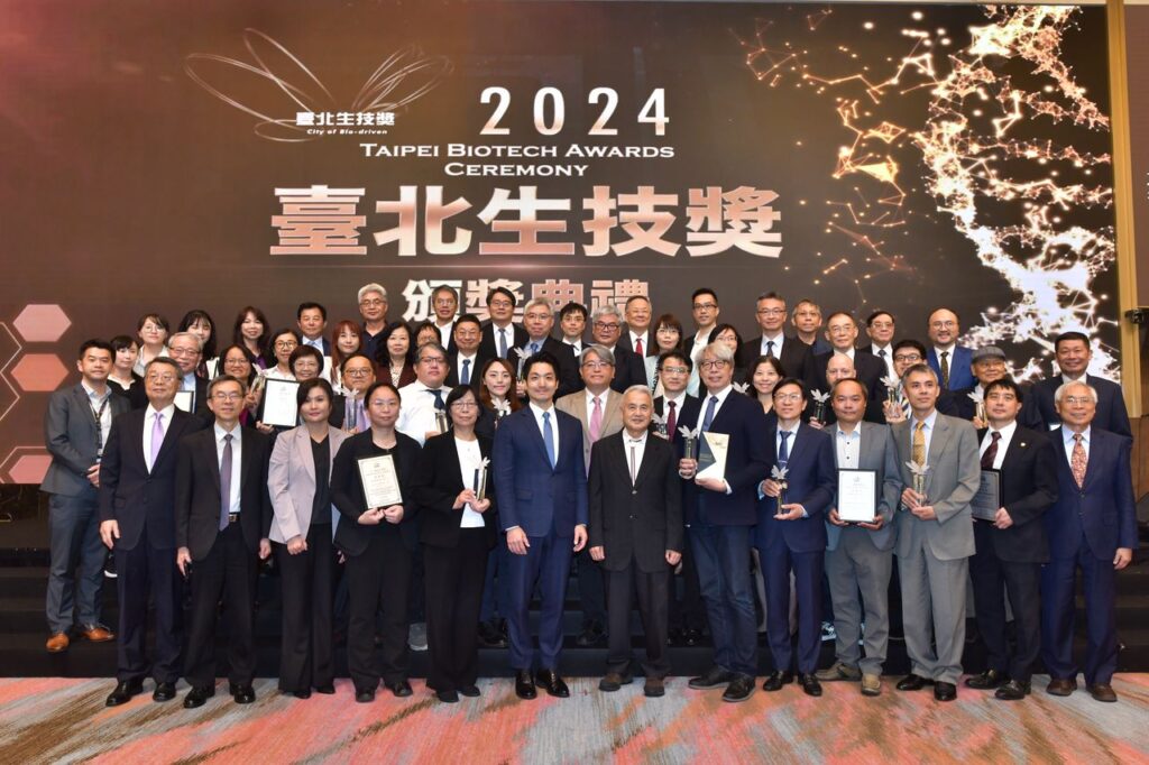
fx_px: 957
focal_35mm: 30
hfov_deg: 61.9
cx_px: 574
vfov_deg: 43.6
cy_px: 382
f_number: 7.1
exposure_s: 1/125
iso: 800
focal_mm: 30
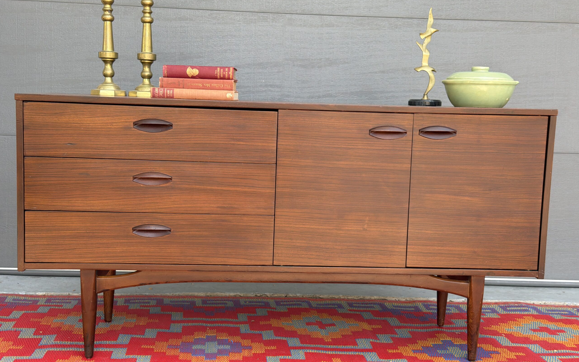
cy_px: 193
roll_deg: -1.0
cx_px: 289
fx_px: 805
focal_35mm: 51
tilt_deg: -4.0
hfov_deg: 39.6
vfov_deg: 25.3
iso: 64
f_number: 1.78
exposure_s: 1/290
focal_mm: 6.76
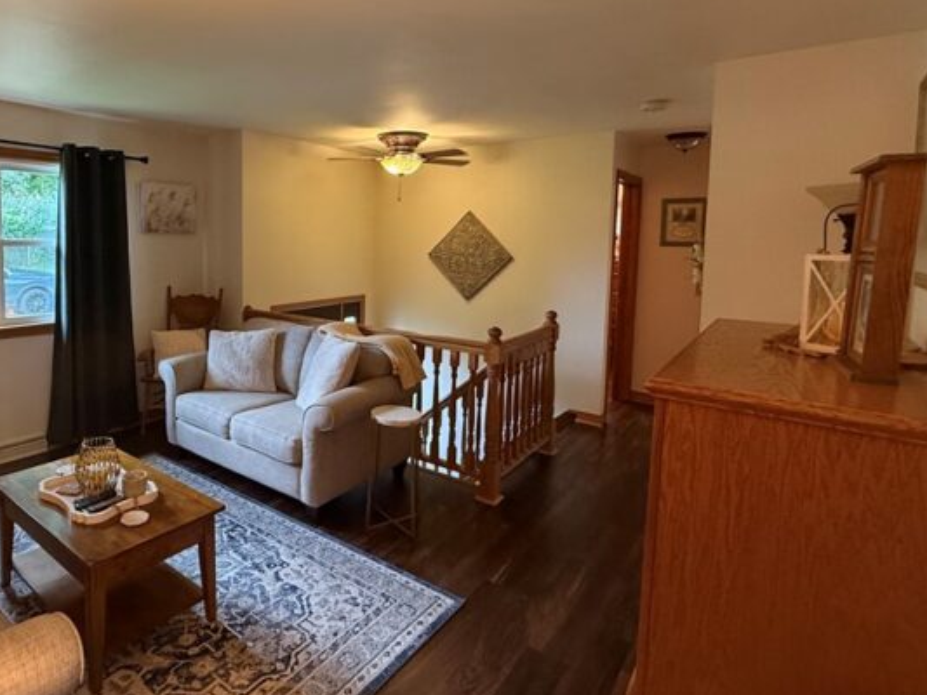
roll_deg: -0.1
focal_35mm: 21
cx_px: 320
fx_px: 562
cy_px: 281
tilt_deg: -4.3
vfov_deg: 63.0
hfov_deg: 76.8
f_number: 2.2
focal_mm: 2.22
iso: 400
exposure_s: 1/60
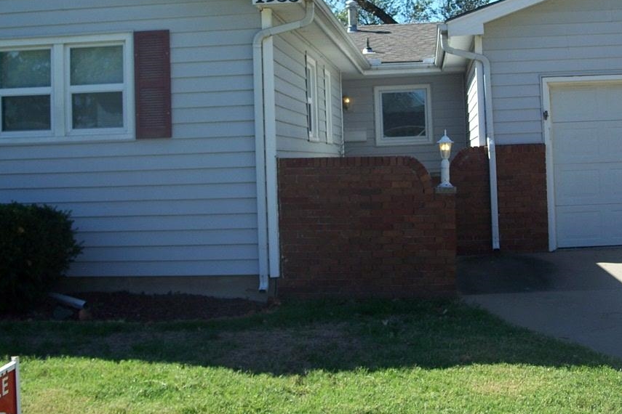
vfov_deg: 24.9
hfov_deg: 36.8
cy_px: 130
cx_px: 343
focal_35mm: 54
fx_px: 933
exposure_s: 1/500
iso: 64
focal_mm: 7.8
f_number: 2.8
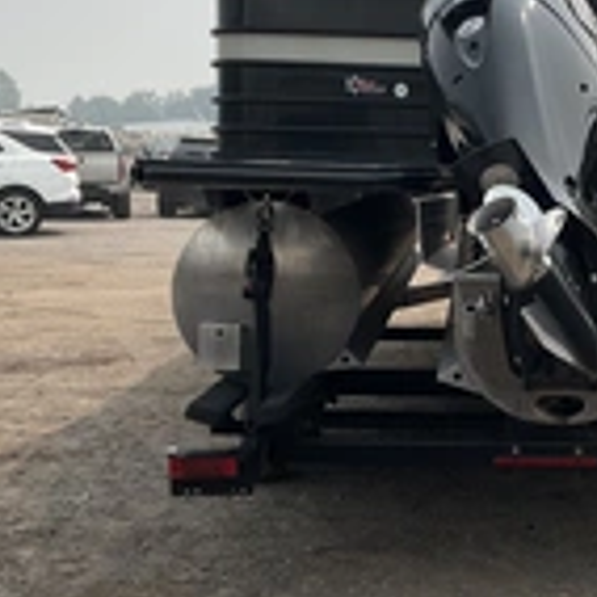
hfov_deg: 23.4
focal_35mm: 72
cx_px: 530
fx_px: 1405
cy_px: 240
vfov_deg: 24.0
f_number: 1.8
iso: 25
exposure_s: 1/2667
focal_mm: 3
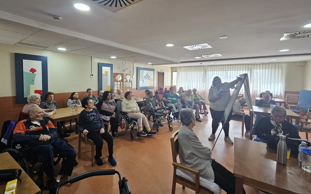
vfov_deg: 74.5
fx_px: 127
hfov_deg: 101.4
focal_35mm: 15
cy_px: 85
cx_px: 149
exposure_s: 1/50
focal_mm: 2.2
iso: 100
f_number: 2.2
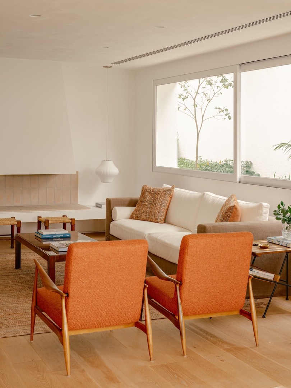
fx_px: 628
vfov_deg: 34.3
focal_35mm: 56
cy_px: 194
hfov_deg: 26.1
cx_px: 146
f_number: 9
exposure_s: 1/10
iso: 200
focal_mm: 70.4
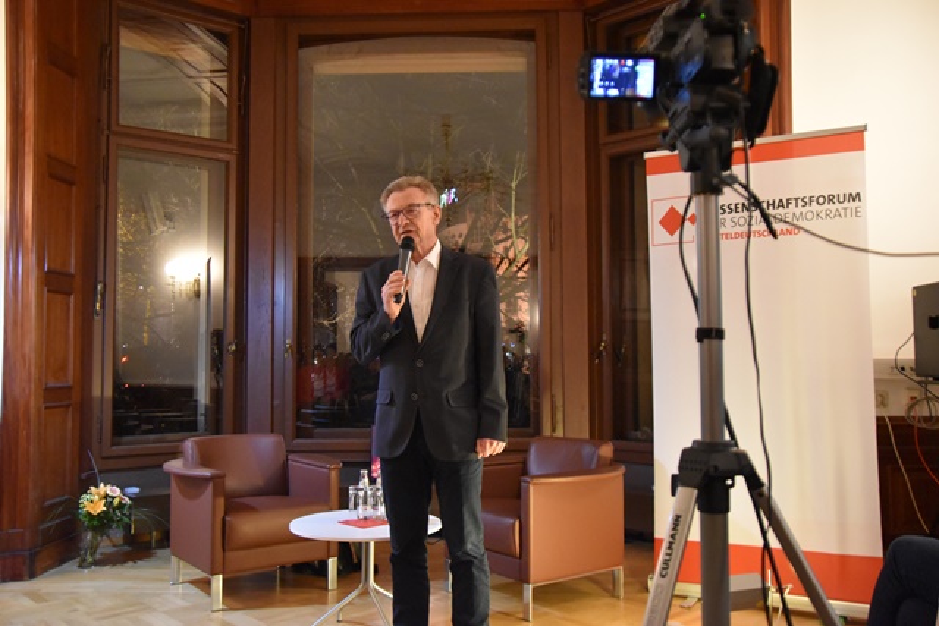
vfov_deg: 40.0
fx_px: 861
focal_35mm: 33
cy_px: 313
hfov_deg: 57.2
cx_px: 470
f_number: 3.5
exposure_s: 1/60
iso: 5000
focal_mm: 22
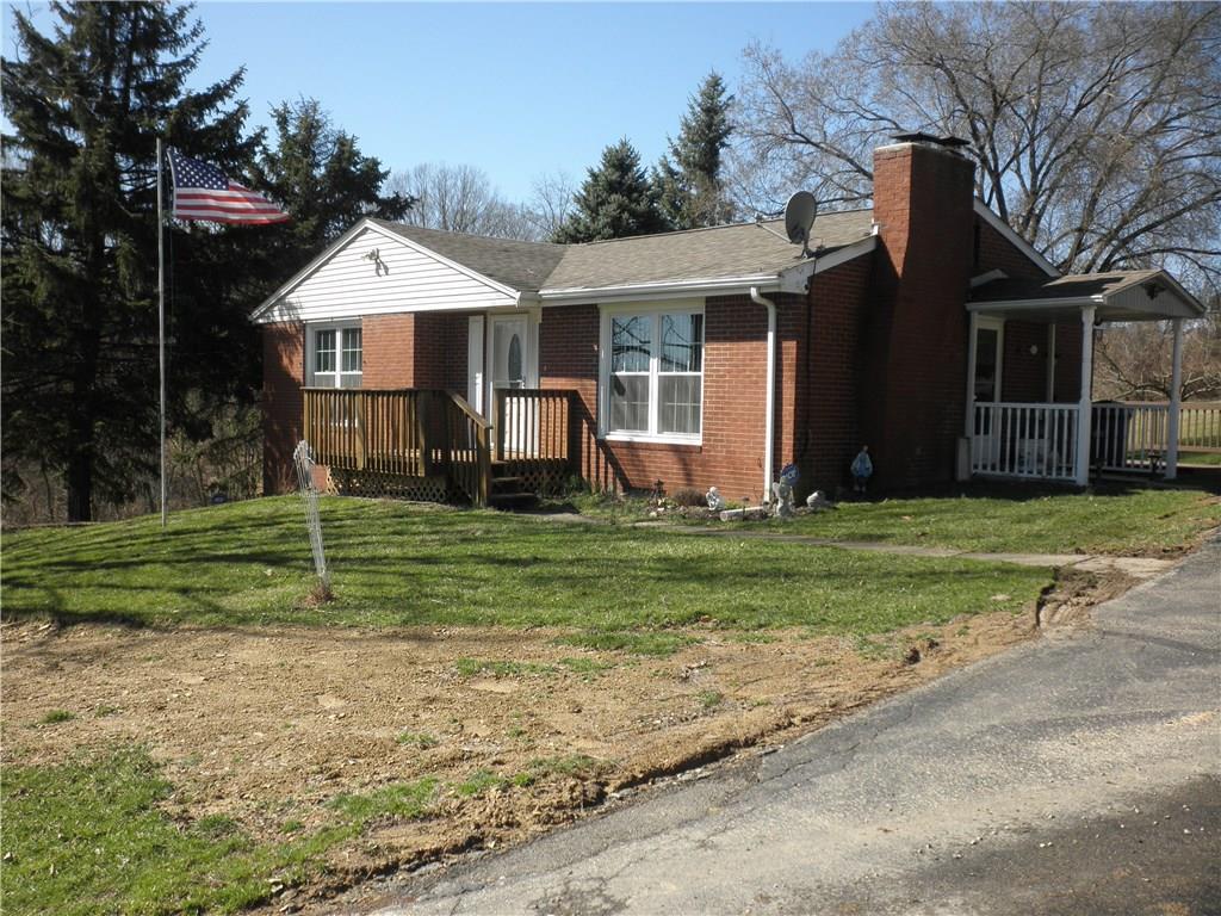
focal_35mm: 35
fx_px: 1235
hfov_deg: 52.6
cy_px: 458
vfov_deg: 40.7
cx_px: 610
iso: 64
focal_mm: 6.1
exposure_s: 1/500
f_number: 3.2
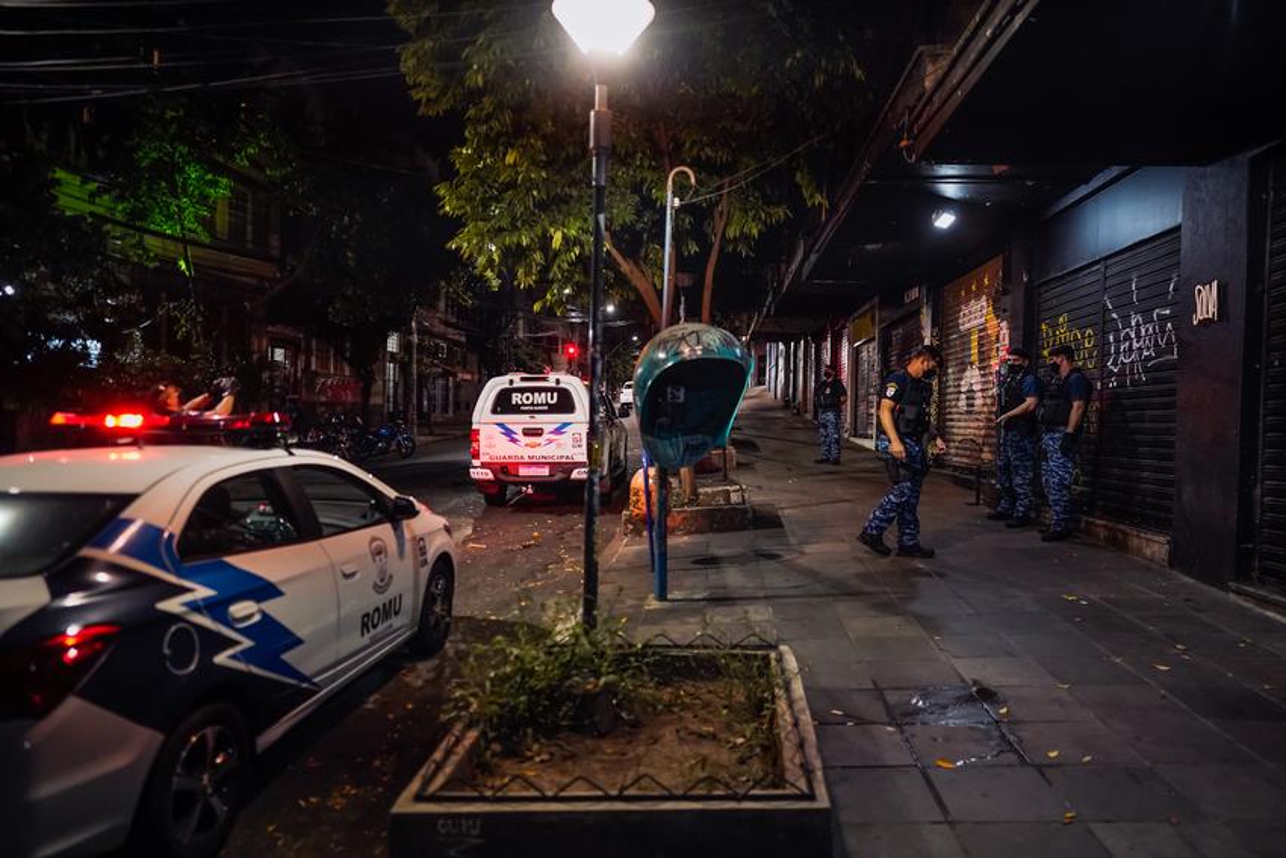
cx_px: 643
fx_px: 857
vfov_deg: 53.2
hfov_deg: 73.7
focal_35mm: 24
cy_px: 429
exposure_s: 1/400
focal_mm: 24
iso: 3200
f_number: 1.4
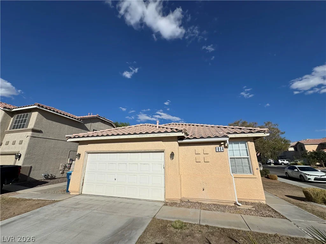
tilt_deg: +16.3
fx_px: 132
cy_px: 122
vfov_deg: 85.7
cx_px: 163
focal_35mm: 14
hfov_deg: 102.1
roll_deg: +0.3
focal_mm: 2.22
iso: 40
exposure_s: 1/4926
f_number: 2.2
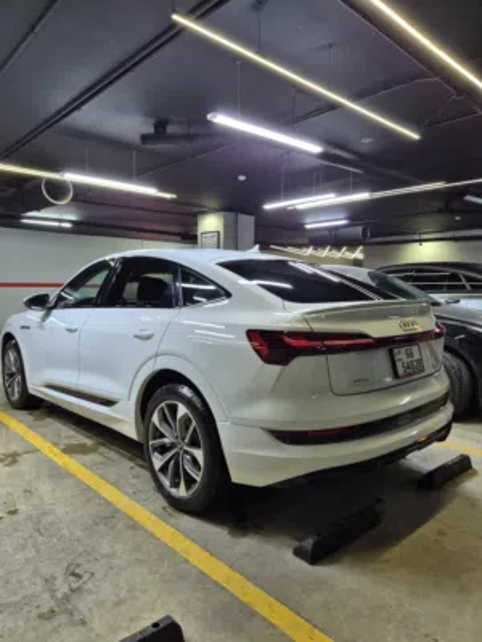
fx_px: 427
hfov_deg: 58.9
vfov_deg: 73.9
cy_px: 321
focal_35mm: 23
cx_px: 241
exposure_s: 1/100
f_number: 1.8
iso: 125
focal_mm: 5.4
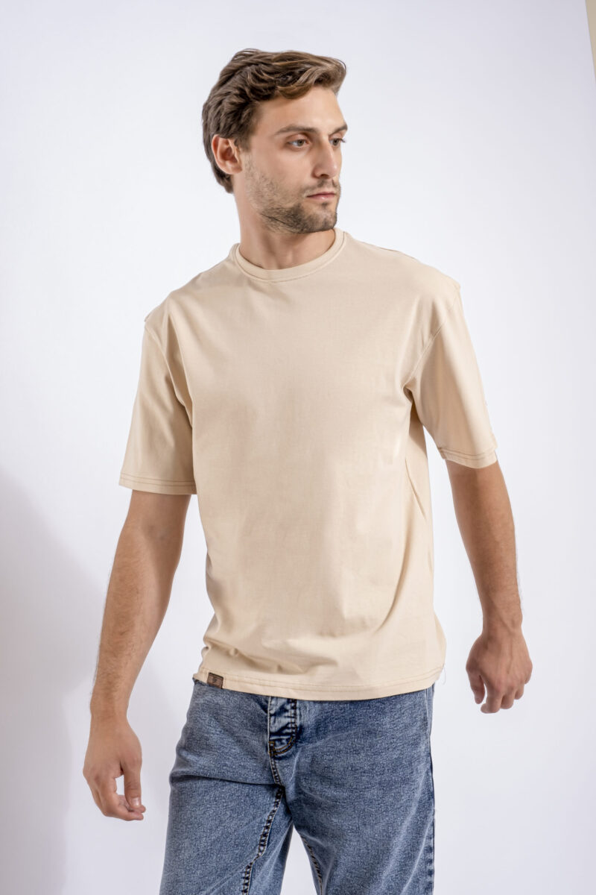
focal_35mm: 61
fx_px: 1515
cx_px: 298
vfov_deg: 32.9
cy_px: 448
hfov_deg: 22.3
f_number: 11
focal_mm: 40.7
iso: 100
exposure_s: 1/125
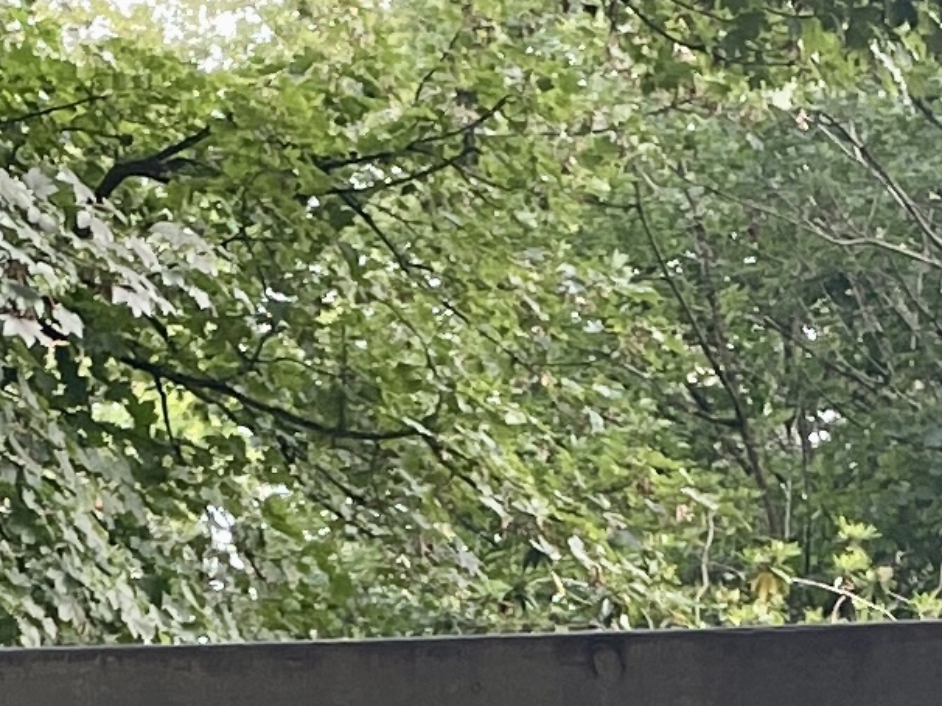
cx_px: 469
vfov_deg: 8.1
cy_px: 1549
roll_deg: -0.5
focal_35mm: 173
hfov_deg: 11.4
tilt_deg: -5.4
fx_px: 4706
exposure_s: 1/121
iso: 100
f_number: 1.6
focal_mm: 4.2
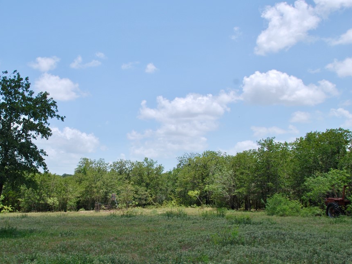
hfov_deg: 36.2
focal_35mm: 53
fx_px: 535
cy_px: 138
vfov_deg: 27.7
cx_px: 133
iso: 100
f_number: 8
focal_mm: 29
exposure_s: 1/250
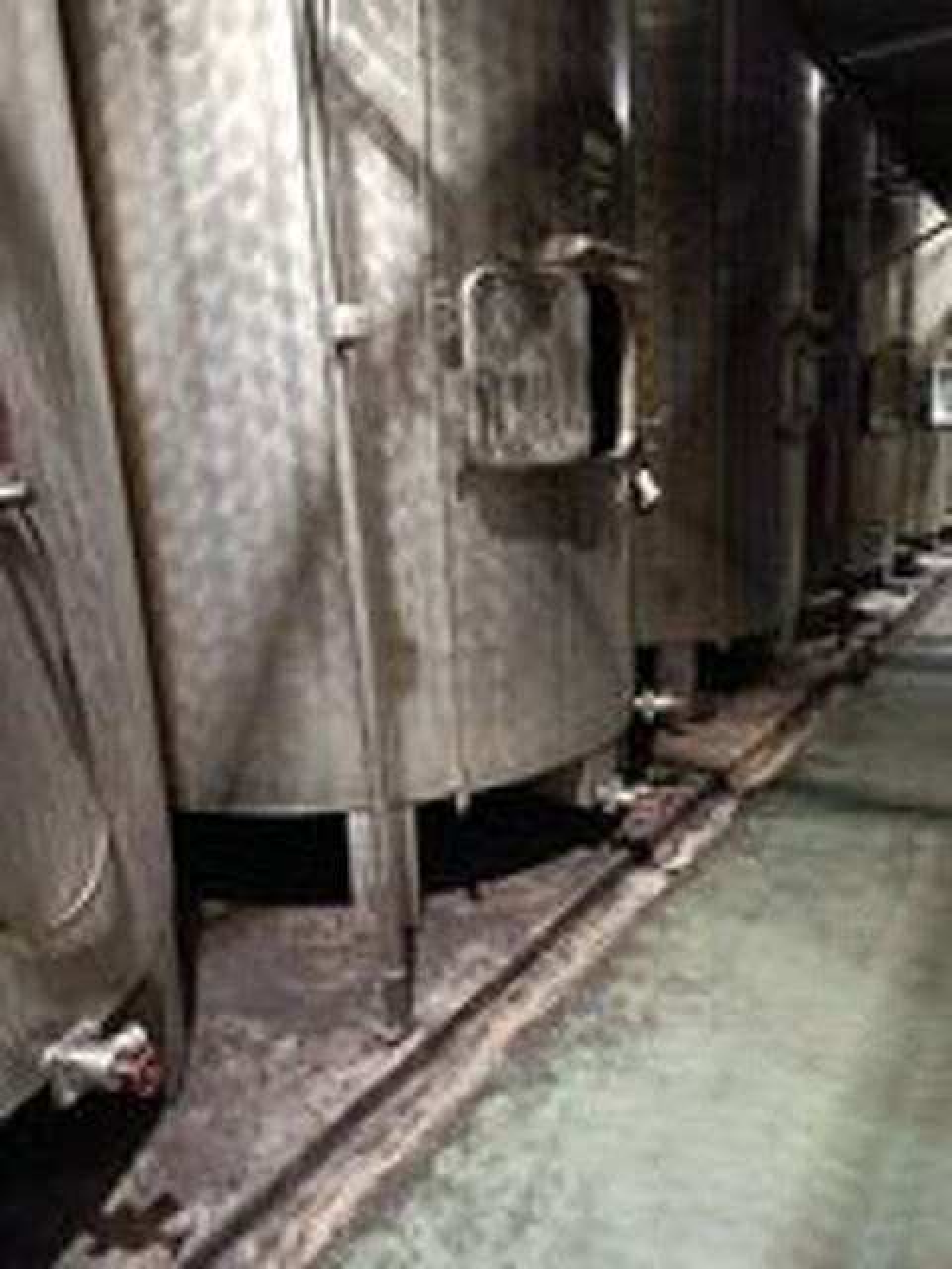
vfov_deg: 71.6
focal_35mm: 24
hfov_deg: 56.8
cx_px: 476
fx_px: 880
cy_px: 634
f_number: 1.7
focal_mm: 5.24
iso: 3068
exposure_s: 1/20
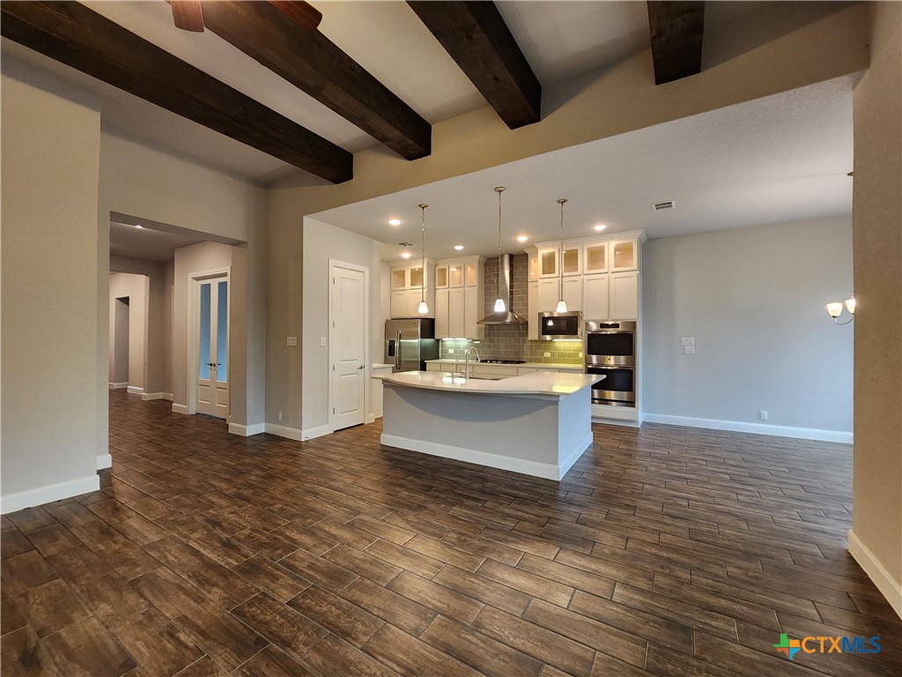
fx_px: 339
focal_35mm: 13
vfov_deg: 89.9
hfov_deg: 106.2
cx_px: 451
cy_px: 338
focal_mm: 2.2
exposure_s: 1/40
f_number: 2.2
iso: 320
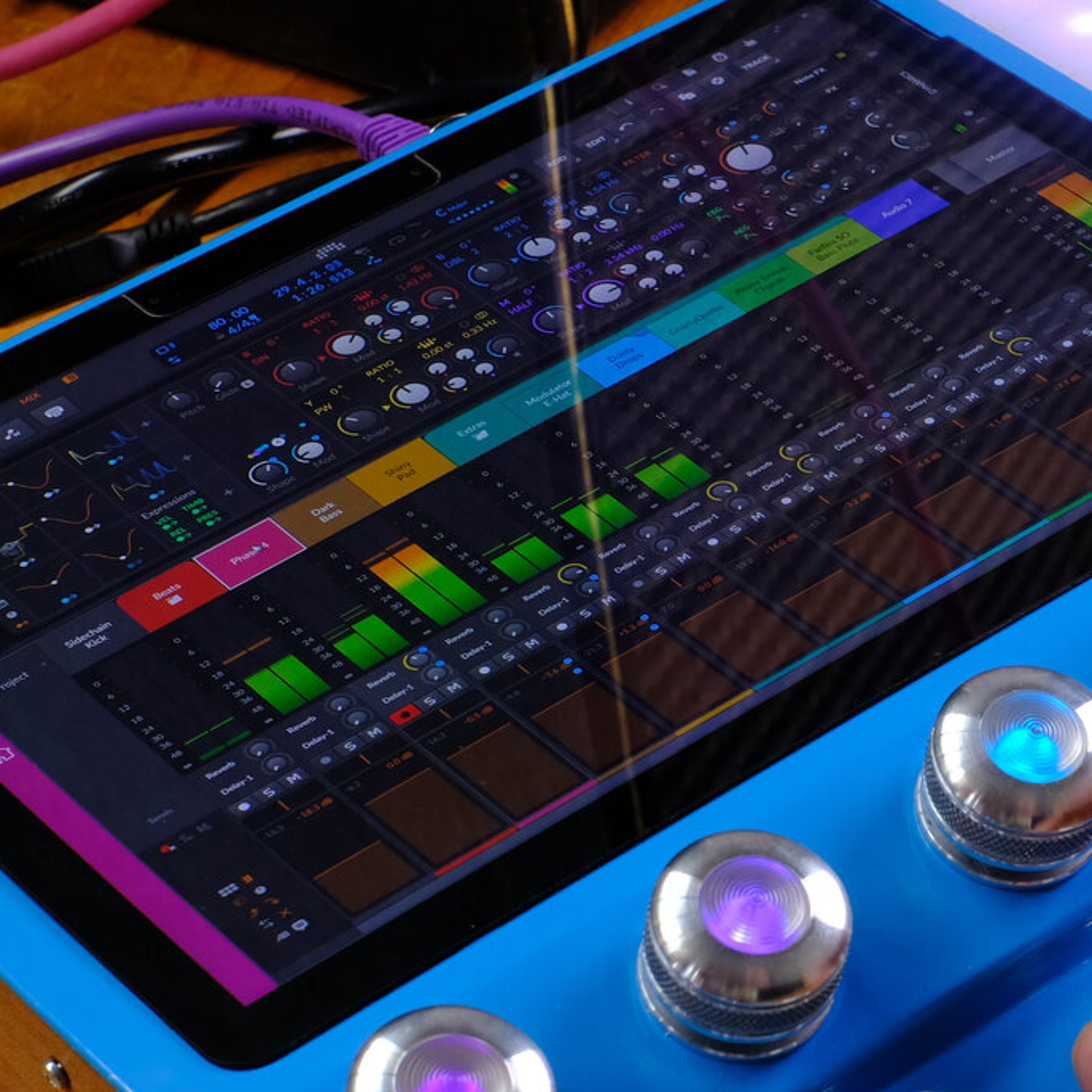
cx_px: 1073
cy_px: 686
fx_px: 4497
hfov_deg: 13.7
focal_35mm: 126
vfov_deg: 13.8
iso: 800
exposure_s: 1/30
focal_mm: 35
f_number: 8
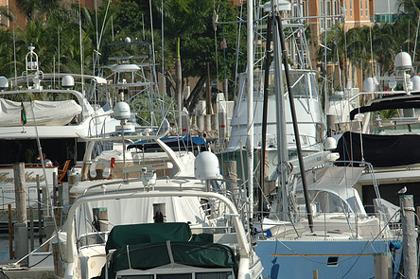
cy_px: 174
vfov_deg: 2.1
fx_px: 7528
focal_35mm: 646
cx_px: 181
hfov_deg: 3.2
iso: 100
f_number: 9
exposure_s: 1/320
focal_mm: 330
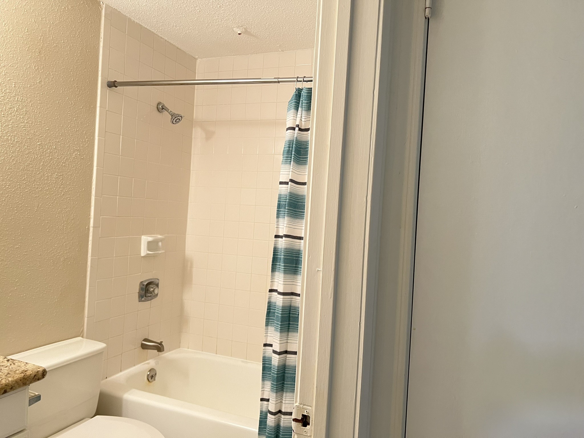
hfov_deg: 67.3
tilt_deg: -0.1
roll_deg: -3.3
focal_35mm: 26
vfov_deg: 53.1
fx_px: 439
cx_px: 292
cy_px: 219
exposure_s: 1/60
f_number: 1.5
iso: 160
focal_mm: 5.7
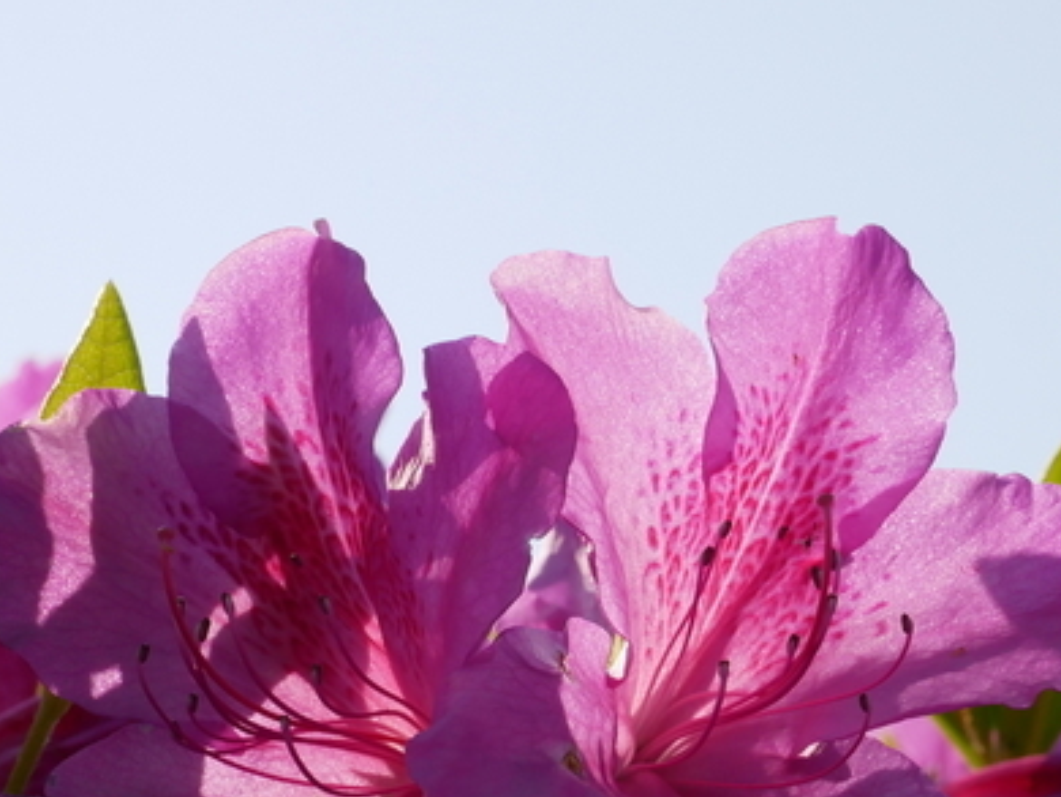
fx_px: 4907
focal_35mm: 160
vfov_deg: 9.3
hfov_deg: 12.3
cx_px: 748
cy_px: 605
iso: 800
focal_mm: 52
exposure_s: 1/1000
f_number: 11
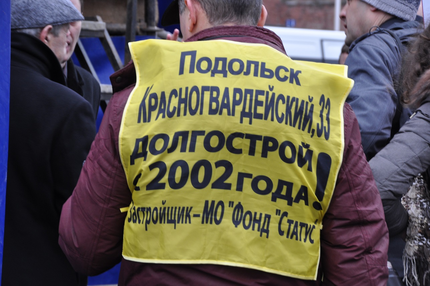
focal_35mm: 195
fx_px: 2326
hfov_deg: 10.6
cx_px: 215
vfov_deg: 7.0
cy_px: 143
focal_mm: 130
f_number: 5.6
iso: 450
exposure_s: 1/60
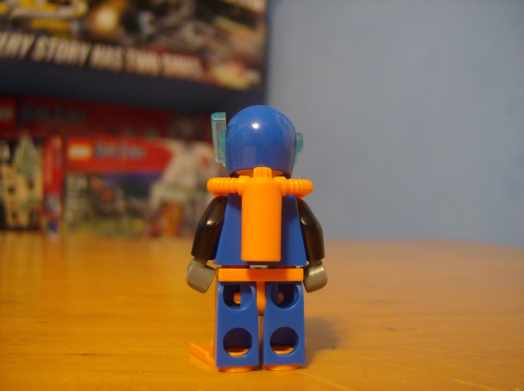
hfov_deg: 51.5
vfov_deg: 39.5
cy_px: 196
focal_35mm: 36
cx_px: 262
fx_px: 544
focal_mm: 6
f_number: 2.8
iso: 200
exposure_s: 1/5.05
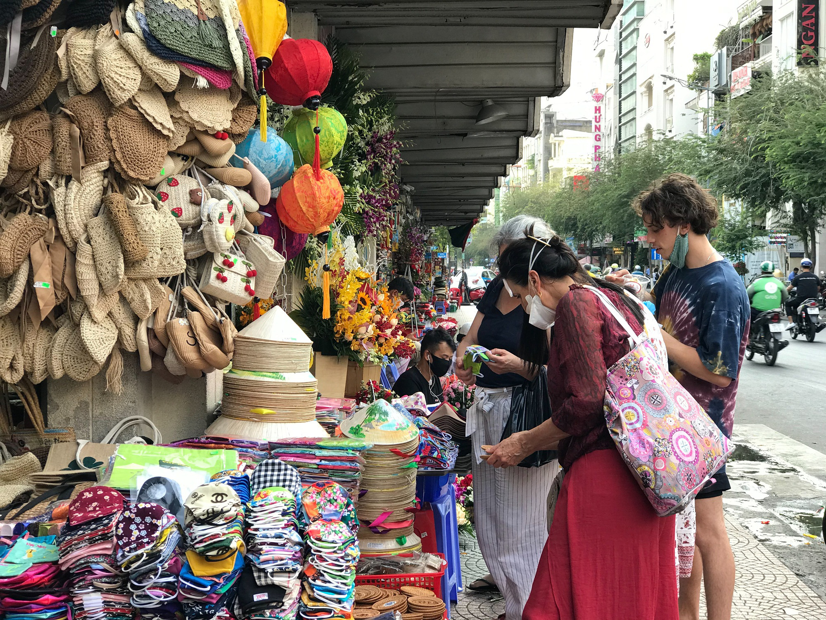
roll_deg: -0.7
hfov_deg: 33.8
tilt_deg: -2.6
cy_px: 310
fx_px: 1360
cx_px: 413
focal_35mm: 57
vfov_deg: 25.7
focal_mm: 6.6
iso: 25
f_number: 2.8
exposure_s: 1/94
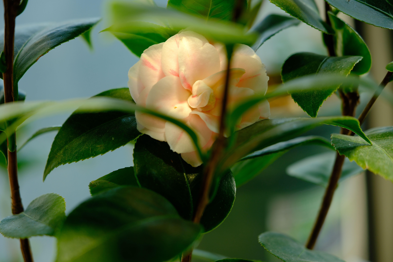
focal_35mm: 83
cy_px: 131
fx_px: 906
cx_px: 196
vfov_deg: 16.5
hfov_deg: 24.5
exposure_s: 1/180
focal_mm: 55
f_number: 2.8
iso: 125
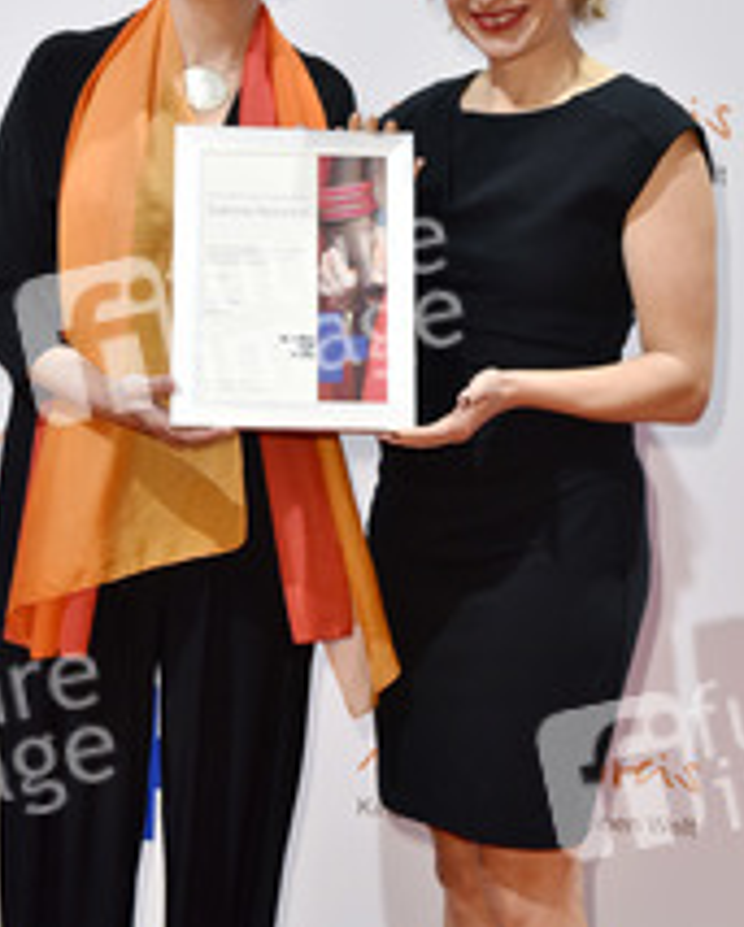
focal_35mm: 109
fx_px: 2994
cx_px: 365
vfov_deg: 17.6
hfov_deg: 14.2
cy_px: 540
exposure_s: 1/160
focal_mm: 62
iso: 2500
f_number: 5.6
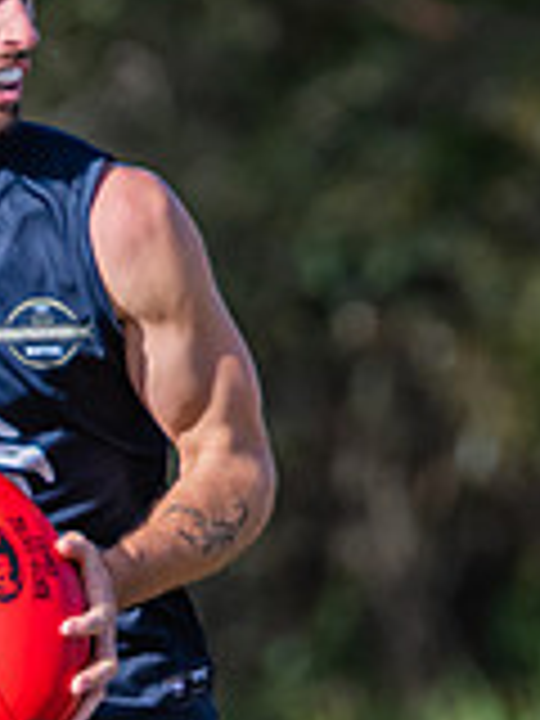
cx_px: 104
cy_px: 945
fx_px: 46342
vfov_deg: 0.9
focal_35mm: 2228
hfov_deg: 0.7
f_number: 7.1
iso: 800
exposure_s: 1/2000
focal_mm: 420
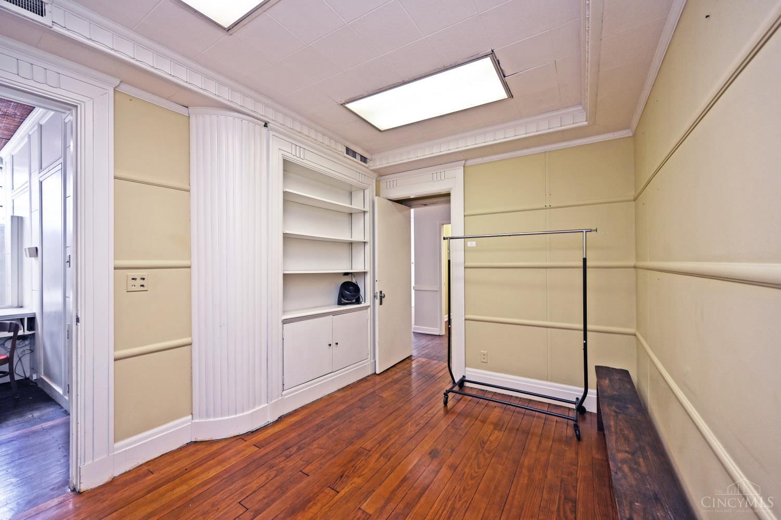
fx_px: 304
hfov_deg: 104.3
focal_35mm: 14
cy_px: 260
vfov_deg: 81.2
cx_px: 390
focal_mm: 14
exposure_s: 1/60
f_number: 4
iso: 200
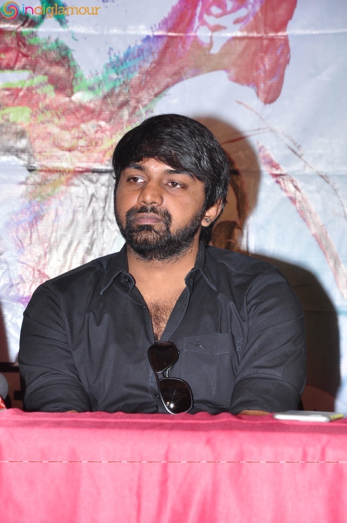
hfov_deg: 8.7
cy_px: 262
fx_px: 2284
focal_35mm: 158
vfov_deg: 13.1
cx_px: 174
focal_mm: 105
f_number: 9
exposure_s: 1/125
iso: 500
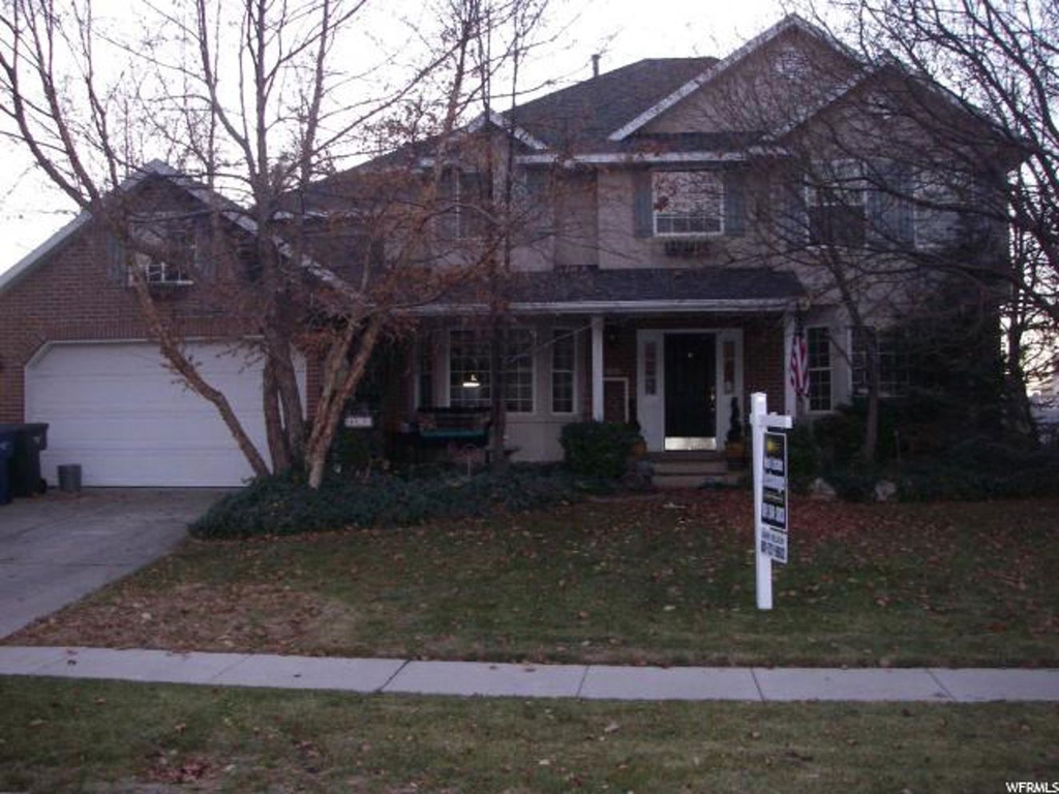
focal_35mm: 38
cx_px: 530
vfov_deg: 37.7
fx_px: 1163
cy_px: 397
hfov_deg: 49.0
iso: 320
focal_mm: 6.3
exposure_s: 1/40
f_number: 3.3
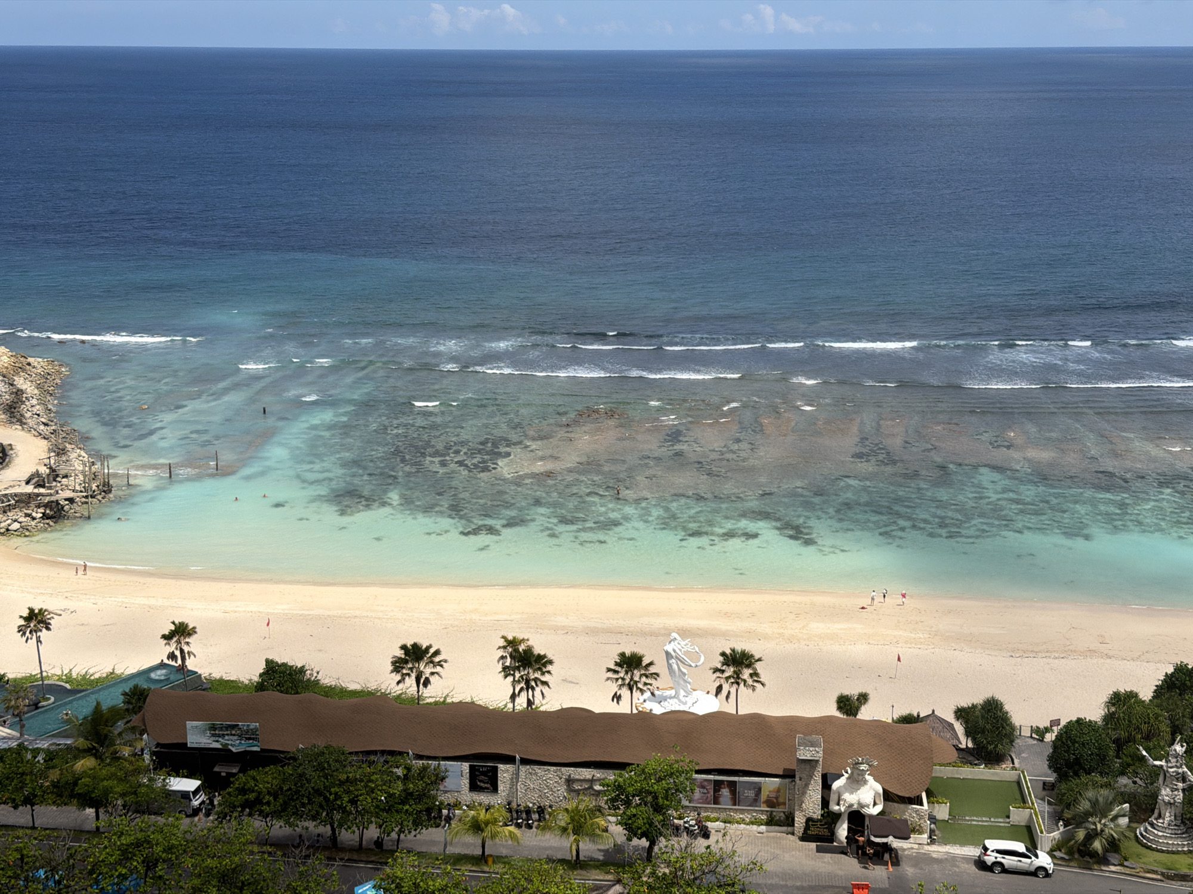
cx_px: 596
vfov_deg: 30.3
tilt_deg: -13.7
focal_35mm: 48
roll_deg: +0.3
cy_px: 447
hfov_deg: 39.7
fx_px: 1654
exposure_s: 1/9901
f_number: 1.78
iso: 64
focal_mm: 6.76
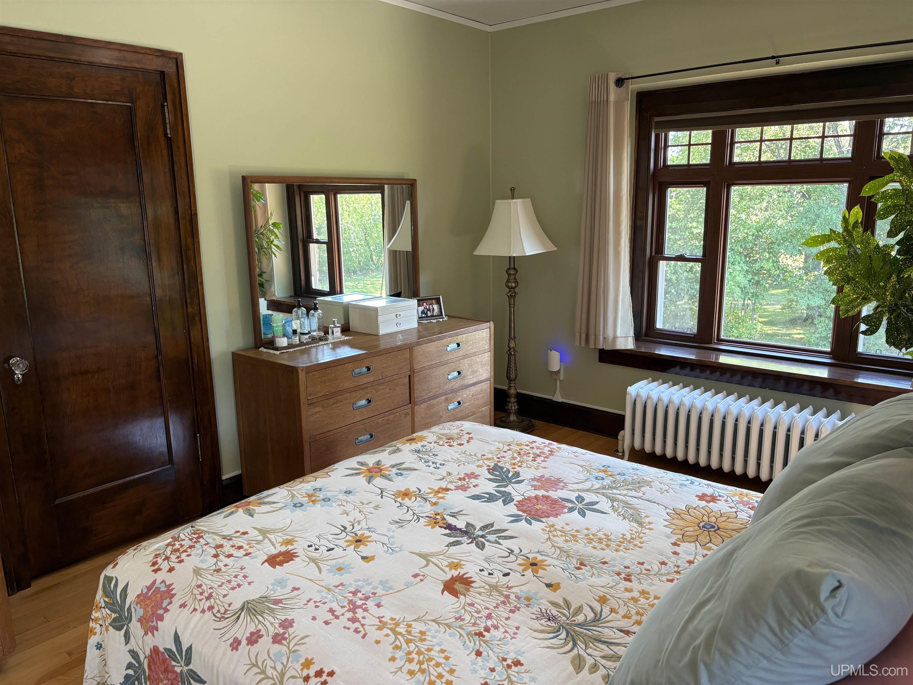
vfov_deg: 53.1
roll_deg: +1.1
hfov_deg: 67.3
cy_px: 342
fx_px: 686
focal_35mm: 26
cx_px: 456
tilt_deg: -13.2
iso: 125
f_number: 1.6
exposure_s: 1/68
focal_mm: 5.96
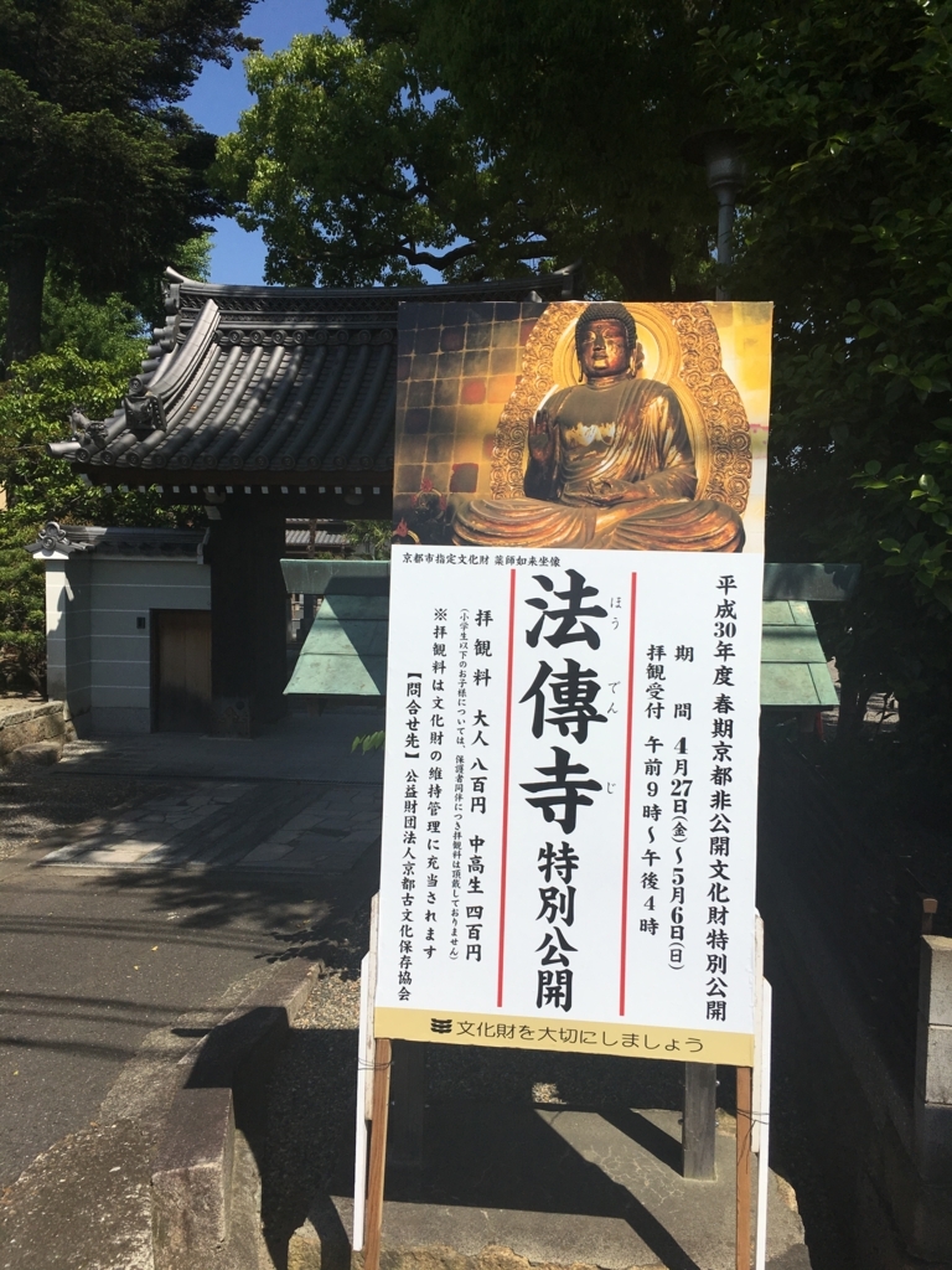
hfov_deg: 48.2
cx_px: 476
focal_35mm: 29
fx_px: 1063
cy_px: 635
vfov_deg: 61.7
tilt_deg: -1.7
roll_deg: -0.2
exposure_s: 1/3846
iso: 25
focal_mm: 4.15
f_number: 2.2
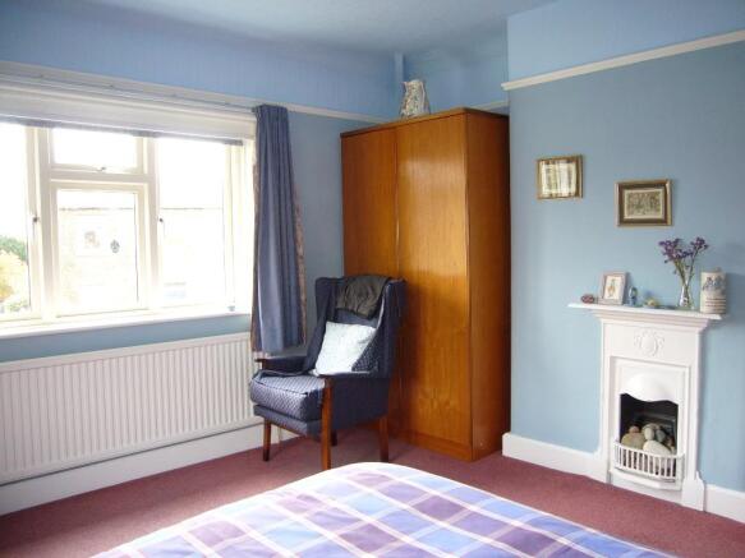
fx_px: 602
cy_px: 279
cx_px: 372
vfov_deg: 49.7
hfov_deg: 63.5
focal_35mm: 28
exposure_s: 1/30
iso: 125
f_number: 2.8
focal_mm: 4.6
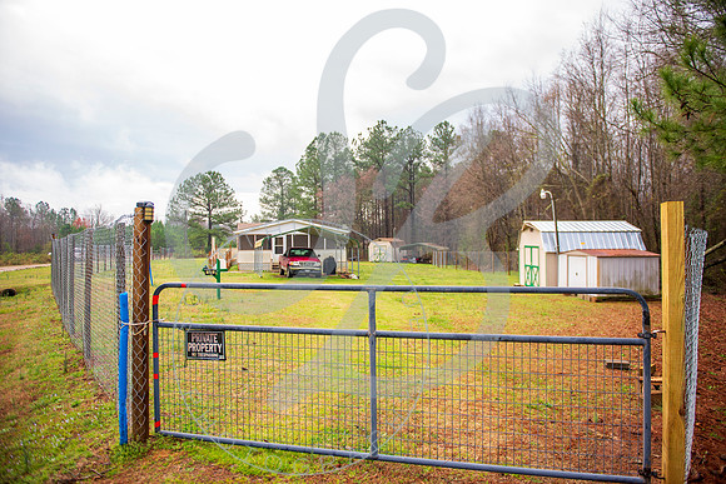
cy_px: 242
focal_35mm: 24
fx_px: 486
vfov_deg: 52.9
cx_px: 363
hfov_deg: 73.5
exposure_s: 1/400
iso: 200
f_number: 2.8
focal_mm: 24
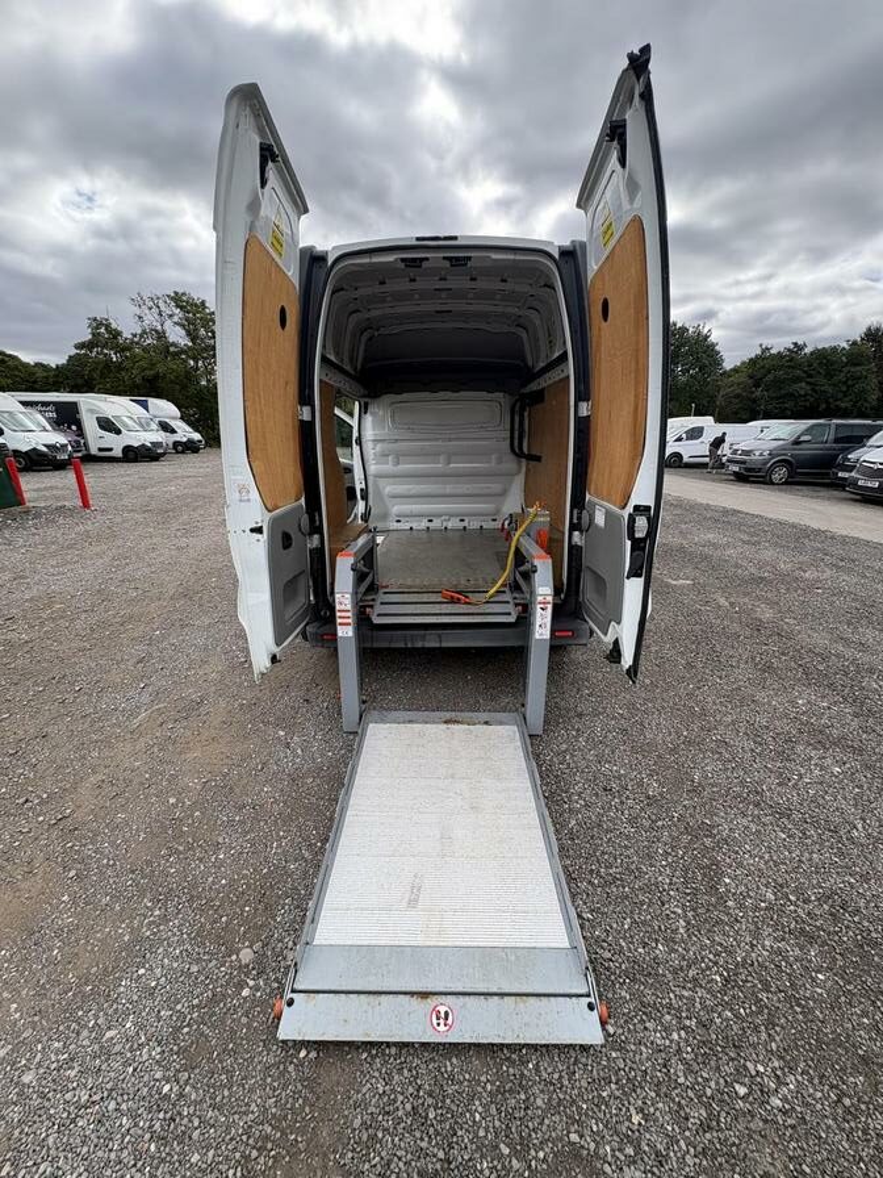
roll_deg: -3.1
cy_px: 589
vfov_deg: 102.1
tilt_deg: -17.7
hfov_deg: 85.7
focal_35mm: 14
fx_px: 476
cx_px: 442
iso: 40
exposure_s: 1/473
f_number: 2.2
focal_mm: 2.22
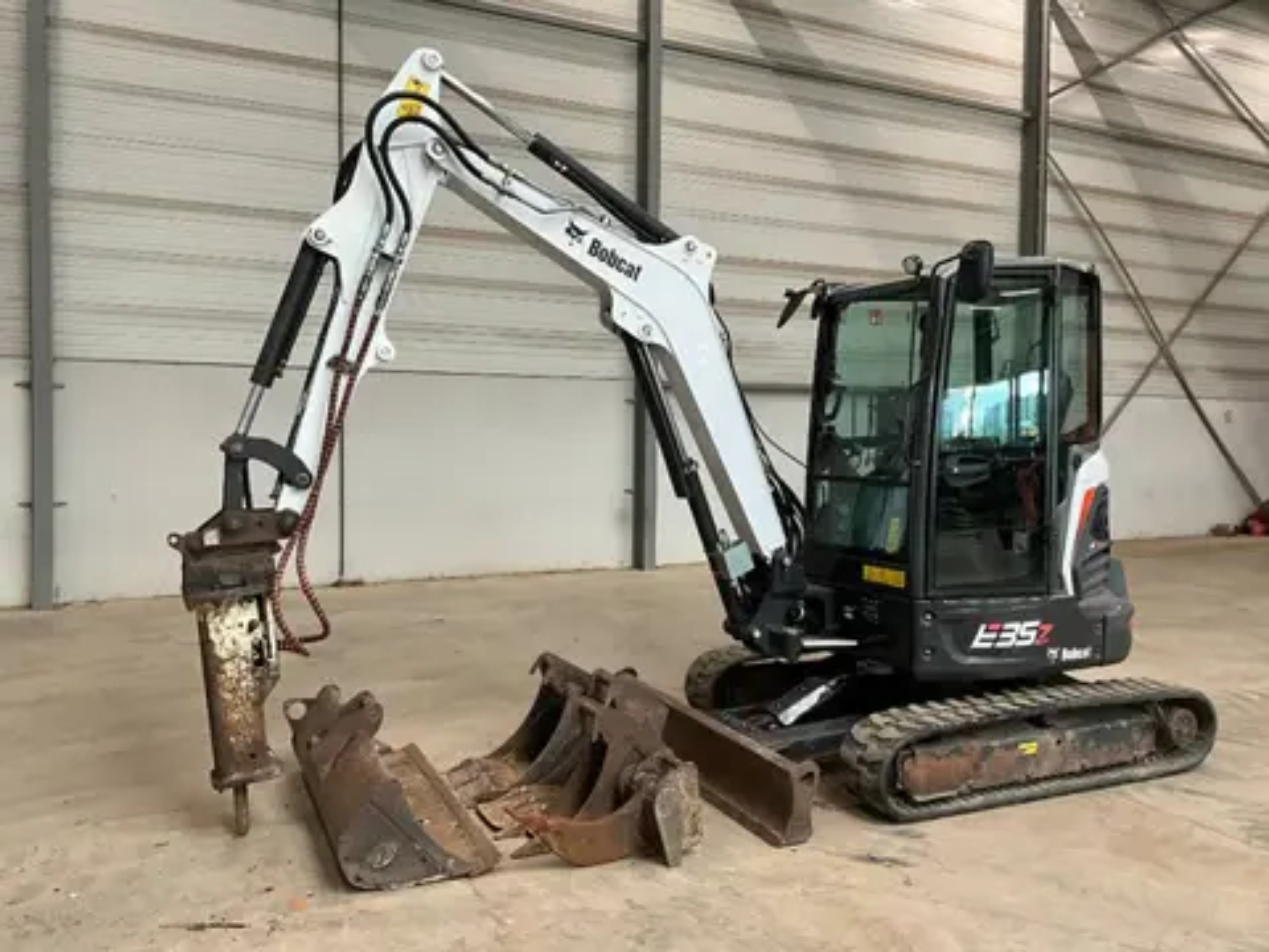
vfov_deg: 48.2
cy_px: 476
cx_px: 634
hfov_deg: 61.7
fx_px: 1063
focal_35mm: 29
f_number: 1.8
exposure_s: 1/60
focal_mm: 3
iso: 80
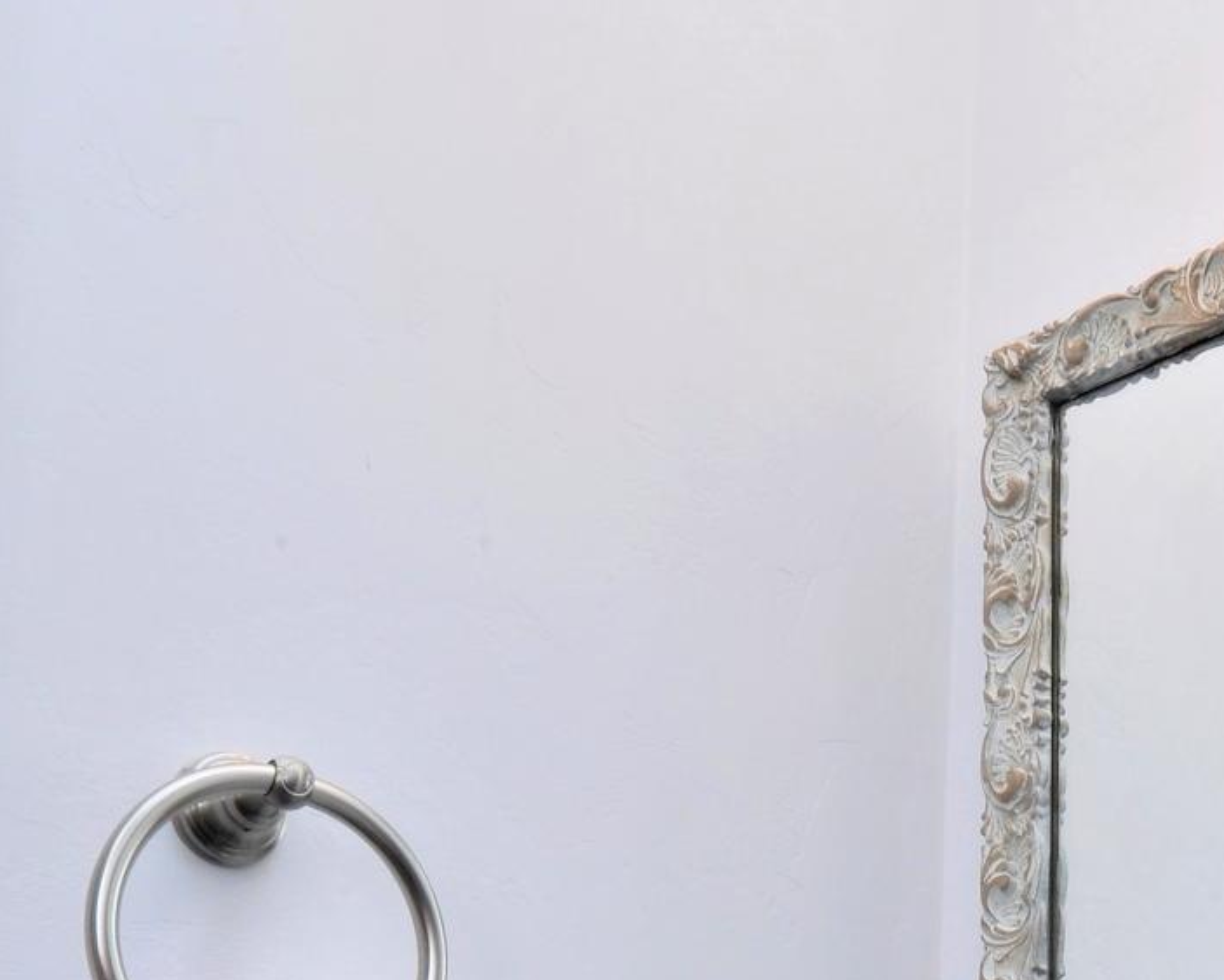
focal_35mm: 48
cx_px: 1057
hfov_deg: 36.8
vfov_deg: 27.4
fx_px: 1740
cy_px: 1198
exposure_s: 1/50
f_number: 18
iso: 640
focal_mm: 18
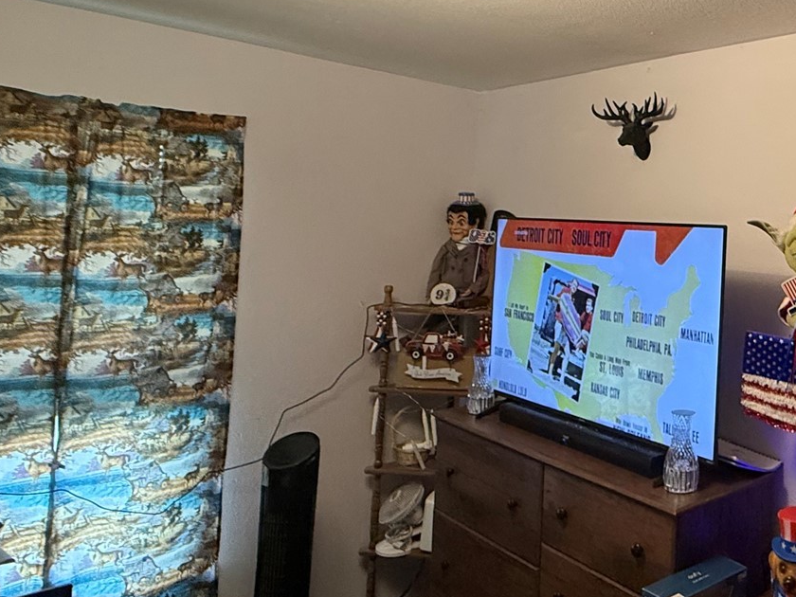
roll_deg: -2.9
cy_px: 217
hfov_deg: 50.2
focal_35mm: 32
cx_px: 722
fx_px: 736
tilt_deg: +1.1
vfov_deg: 43.7
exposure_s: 1/60
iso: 500
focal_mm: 2.22
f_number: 2.2
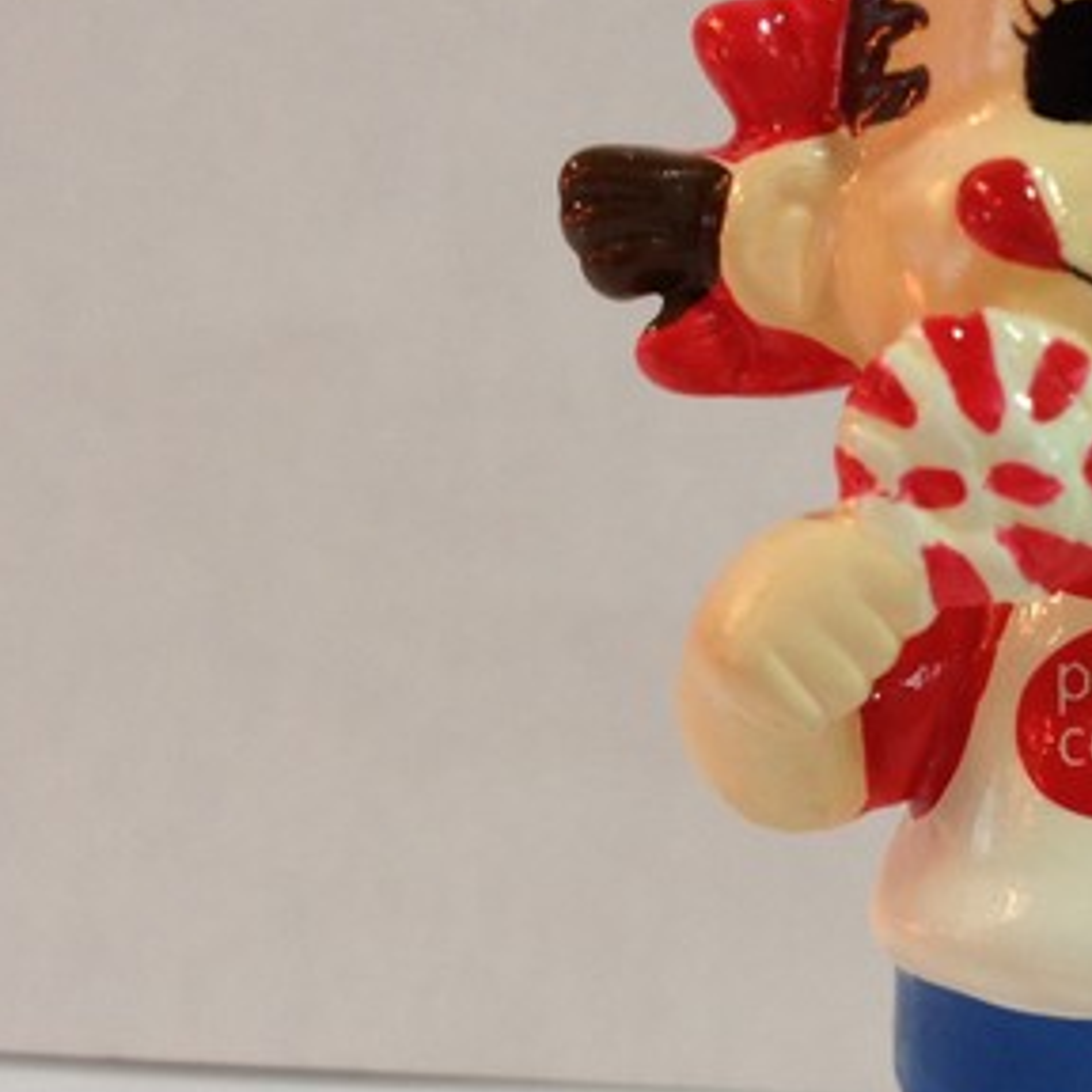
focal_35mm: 86
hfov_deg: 19.8
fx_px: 3069
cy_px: 565
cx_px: 986
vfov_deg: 20.2
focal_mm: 4.28
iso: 64
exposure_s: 1/25
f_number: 2.4
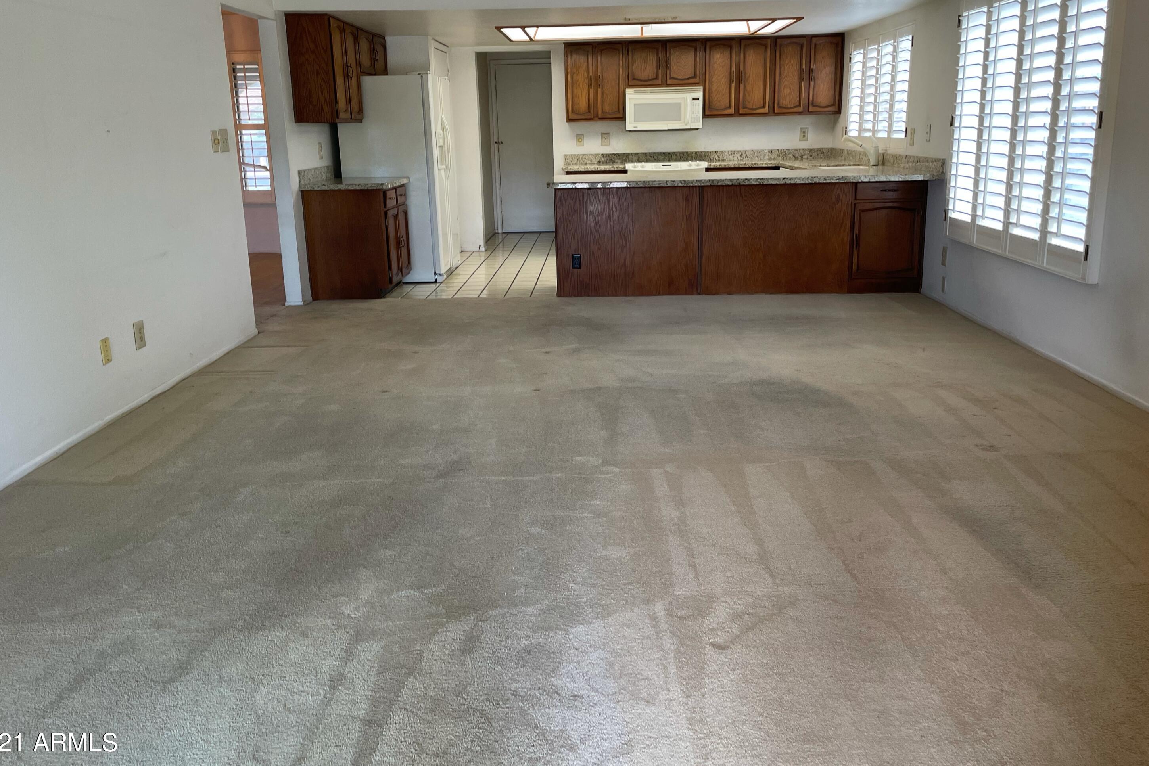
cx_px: 563
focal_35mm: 28
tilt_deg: -11.2
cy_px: 337
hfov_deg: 65.5
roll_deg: +2.0
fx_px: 894
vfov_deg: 46.3
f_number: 1.6
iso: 80
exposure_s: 1/60
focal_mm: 4.2
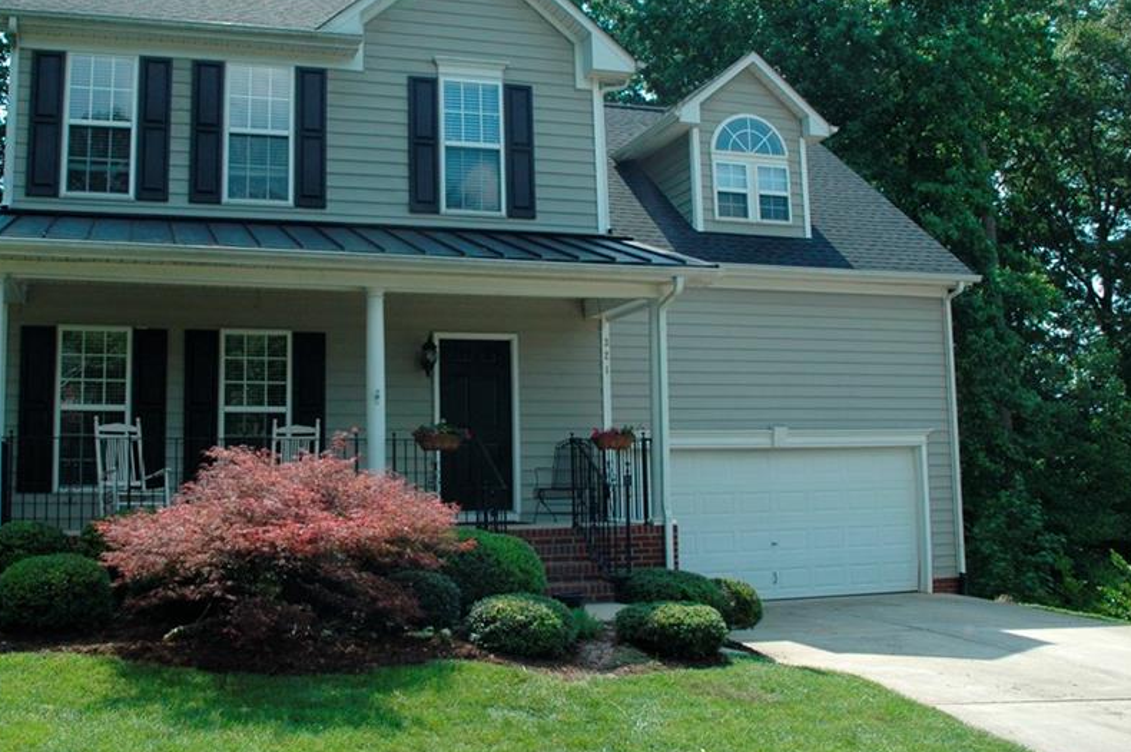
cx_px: 437
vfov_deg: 37.8
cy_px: 360
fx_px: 1098
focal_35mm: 35
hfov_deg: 54.0
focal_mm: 18
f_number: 8
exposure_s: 1/500
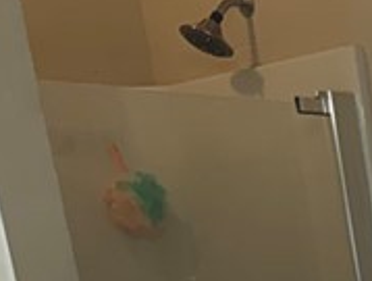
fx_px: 1475
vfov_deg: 9.3
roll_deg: +3.6
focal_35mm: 137
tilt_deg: -15.5
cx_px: 927
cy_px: 751
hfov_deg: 11.5
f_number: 1.78
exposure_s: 1/120
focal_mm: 6.76
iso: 100
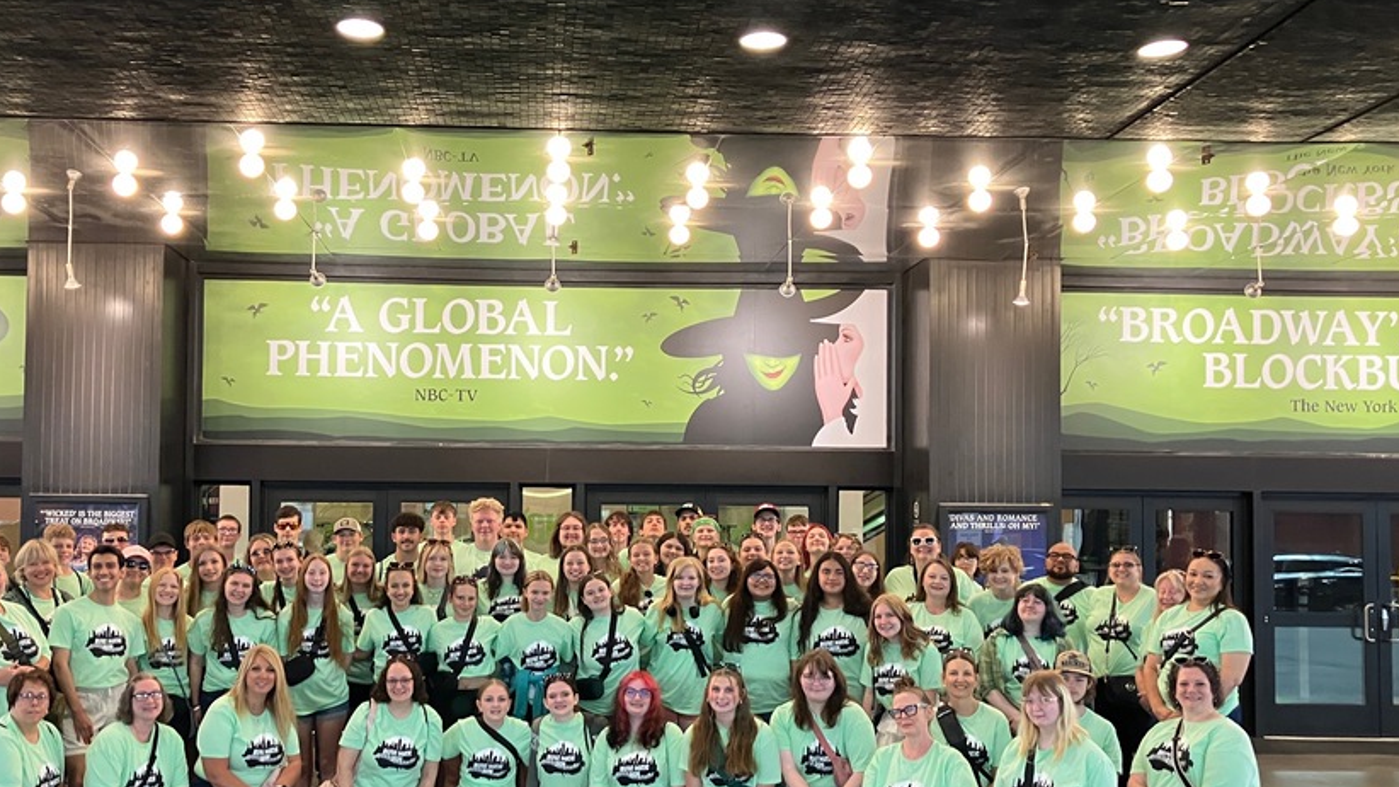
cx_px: 591
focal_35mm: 38
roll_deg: -1.5
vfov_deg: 31.1
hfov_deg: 52.6
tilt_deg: +3.1
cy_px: 468
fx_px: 1409
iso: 160
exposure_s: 1/60
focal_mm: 3.99
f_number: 1.8
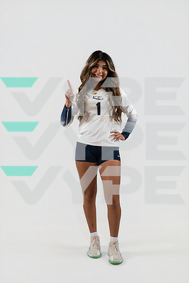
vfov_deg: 40.3
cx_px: 94
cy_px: 142
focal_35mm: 49
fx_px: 387
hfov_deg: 27.5
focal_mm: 49.1
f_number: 4
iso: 400
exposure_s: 1/160
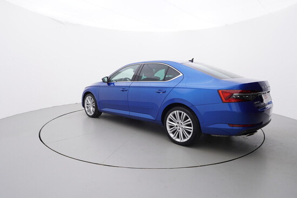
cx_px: 148
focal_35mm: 22
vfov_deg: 56.2
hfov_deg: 77.3
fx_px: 186
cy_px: 99
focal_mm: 15
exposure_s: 1/80
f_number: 5
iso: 200
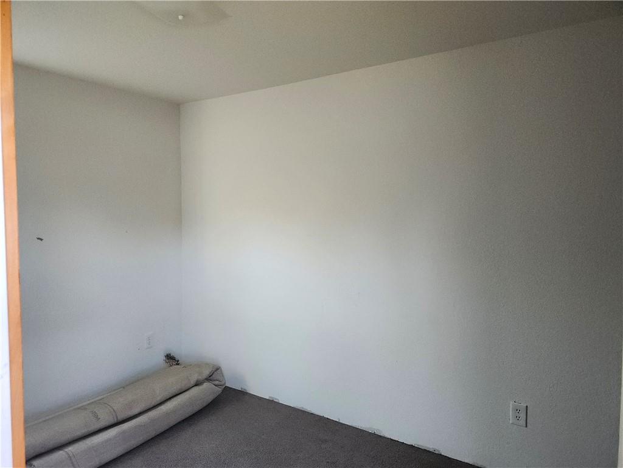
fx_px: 414
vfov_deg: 58.9
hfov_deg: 73.9
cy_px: 234
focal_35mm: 23
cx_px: 312
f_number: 1.8
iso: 800
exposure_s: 1/120
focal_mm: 5.54
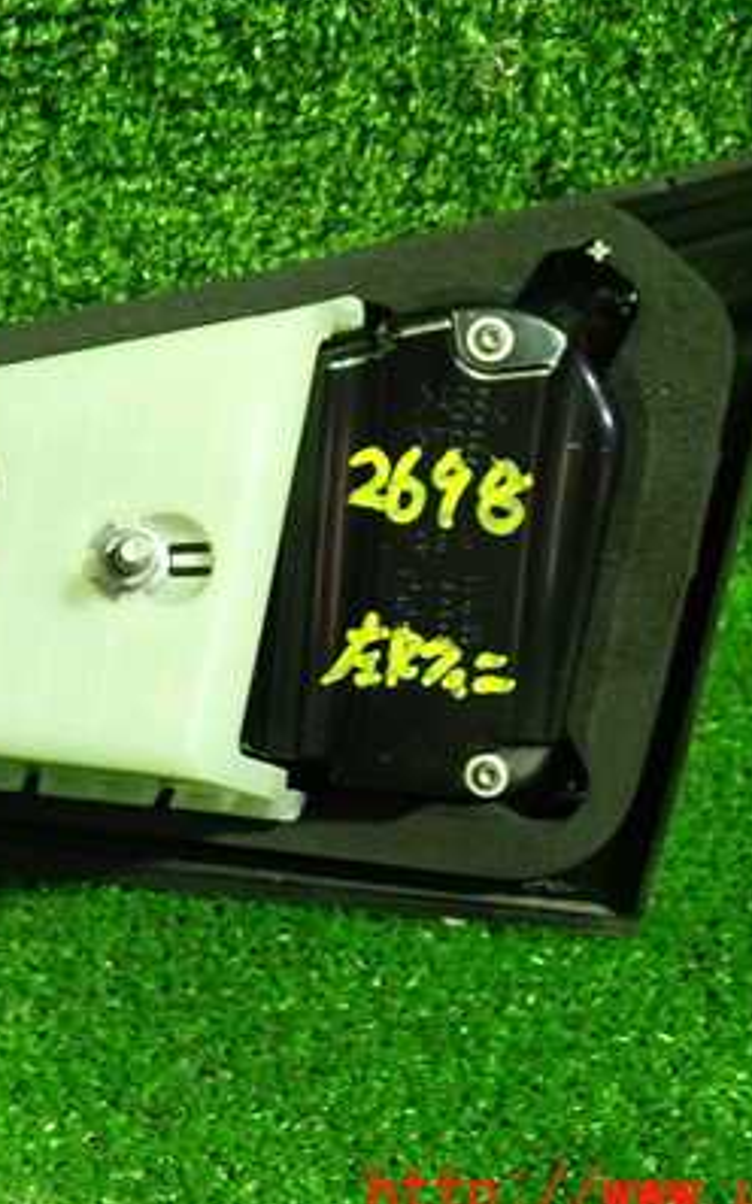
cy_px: 552
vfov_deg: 41.8
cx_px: 143
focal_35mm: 48
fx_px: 1575
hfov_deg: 26.3
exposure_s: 1/30
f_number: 2.3
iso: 320
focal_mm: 5.4
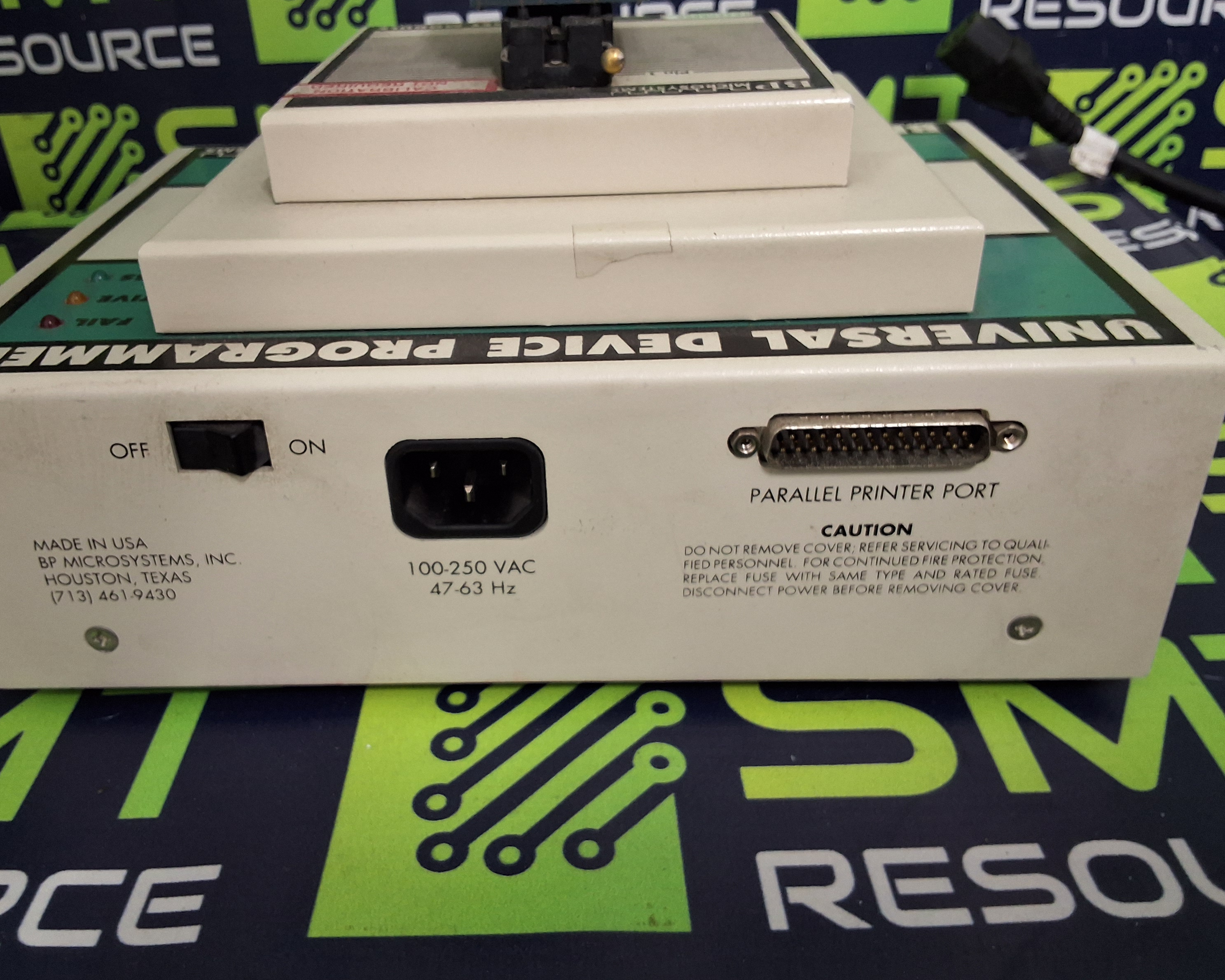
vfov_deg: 48.5
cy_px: 477
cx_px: 560
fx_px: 1088
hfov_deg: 58.7
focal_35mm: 30
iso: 200
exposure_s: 1/30
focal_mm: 2.91
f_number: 1.9
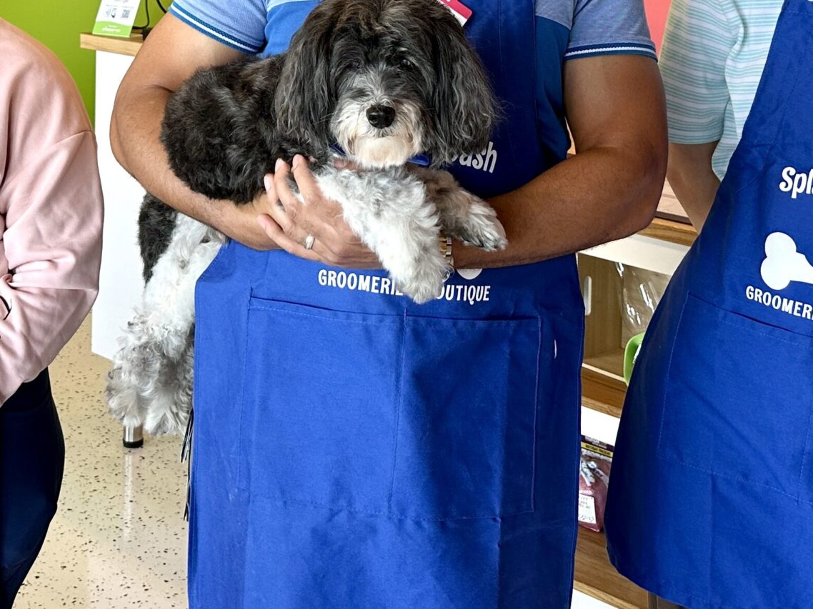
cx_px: 387
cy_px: 89
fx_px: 1268
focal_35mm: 54
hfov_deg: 35.5
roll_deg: -1.0
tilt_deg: -3.4
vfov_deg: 26.3
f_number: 1.78
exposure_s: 1/120
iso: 100
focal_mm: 6.86
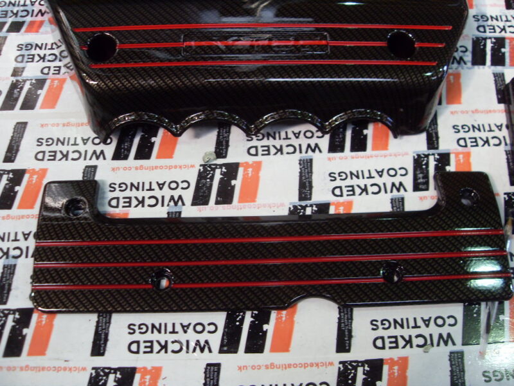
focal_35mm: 35
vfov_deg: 40.7
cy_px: 193
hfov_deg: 52.6
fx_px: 520
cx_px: 257
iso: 100
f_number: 2.8
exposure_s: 1/45
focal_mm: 6.3
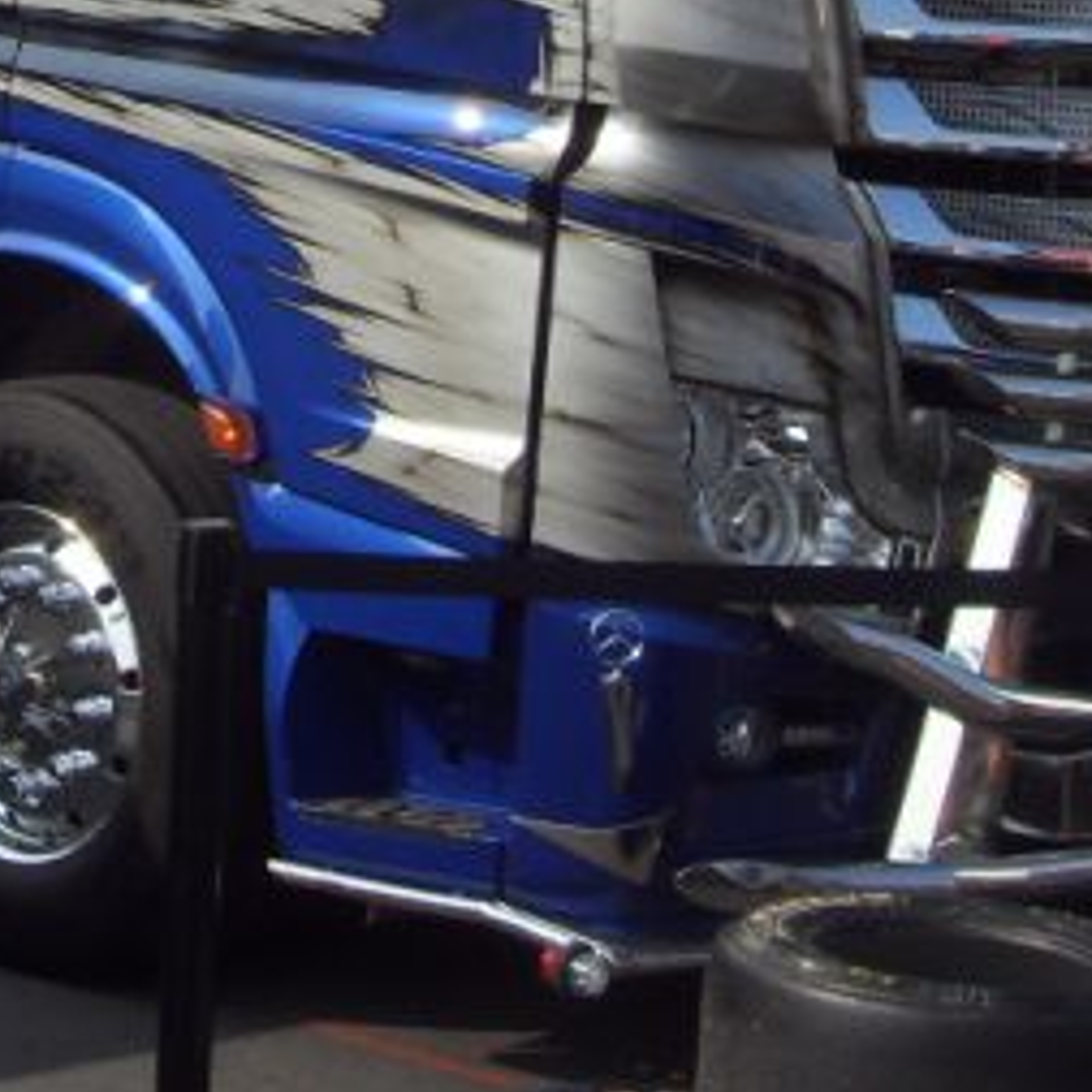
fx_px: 3890
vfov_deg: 15.4
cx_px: -117
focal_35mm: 109
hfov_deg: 15.5
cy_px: -190
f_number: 6.2
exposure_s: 1/250
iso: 80
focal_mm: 6.6
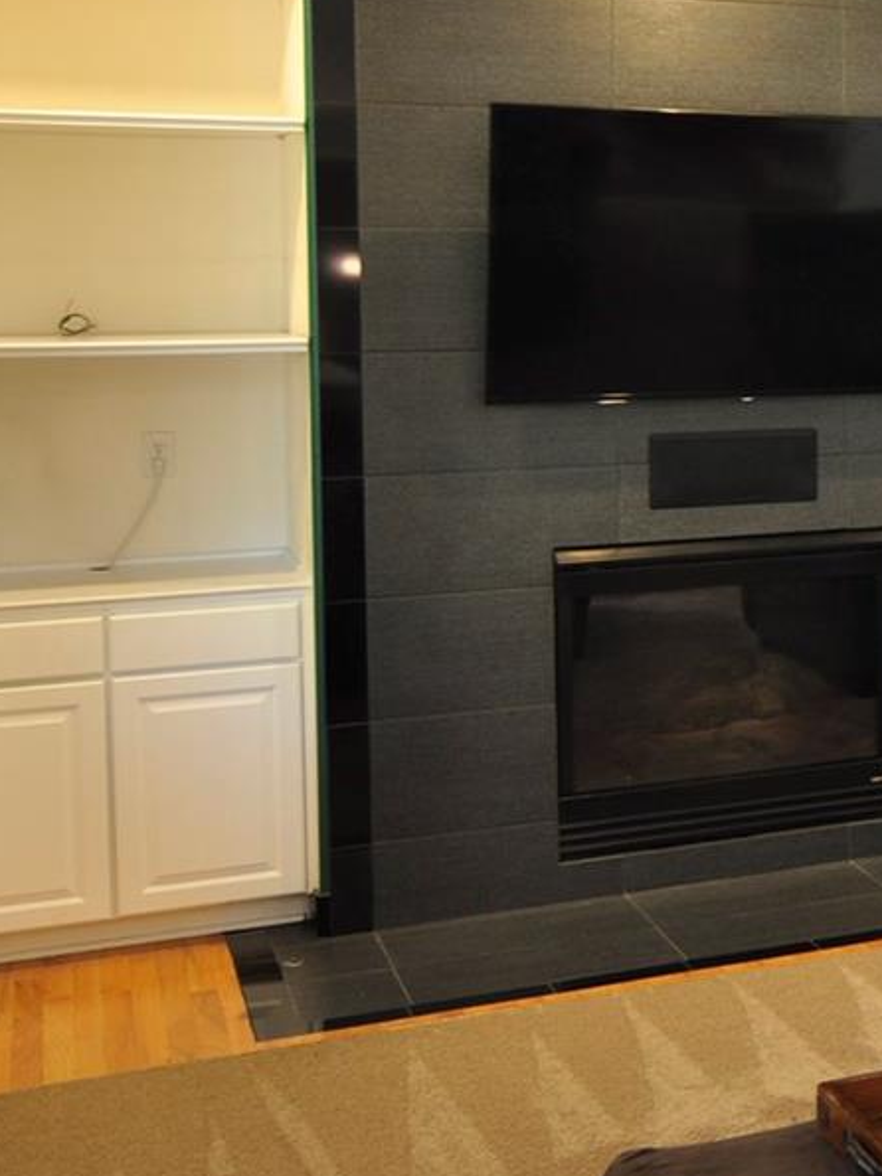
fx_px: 2107
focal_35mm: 62
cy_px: 358
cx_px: 1380
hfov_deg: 19.9
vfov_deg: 30.9
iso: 200
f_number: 4
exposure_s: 1/10
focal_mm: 16
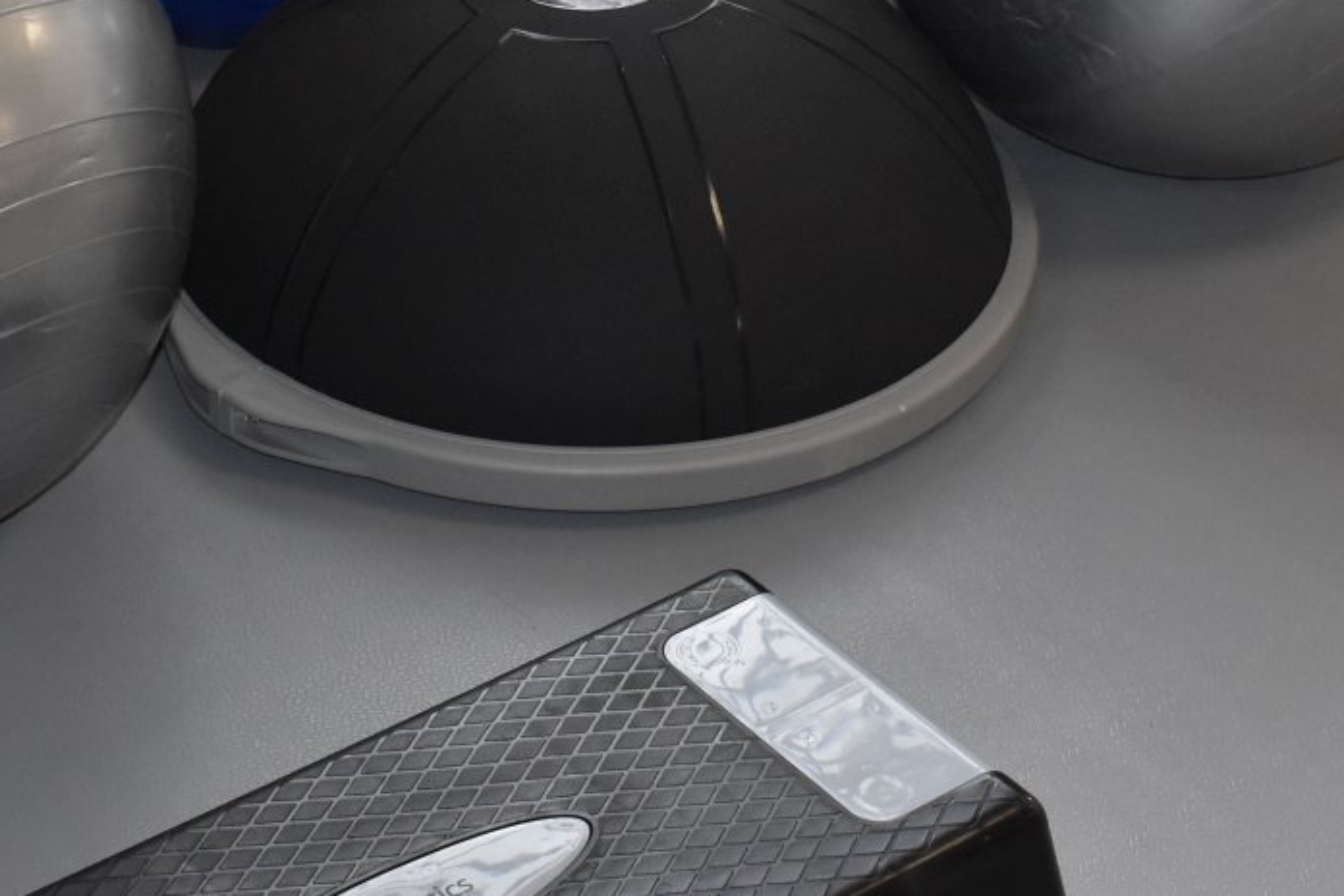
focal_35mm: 97
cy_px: -48
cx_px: 487
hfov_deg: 21.0
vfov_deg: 13.9
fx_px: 3621
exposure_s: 1/100
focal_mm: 30
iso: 1600
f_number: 8
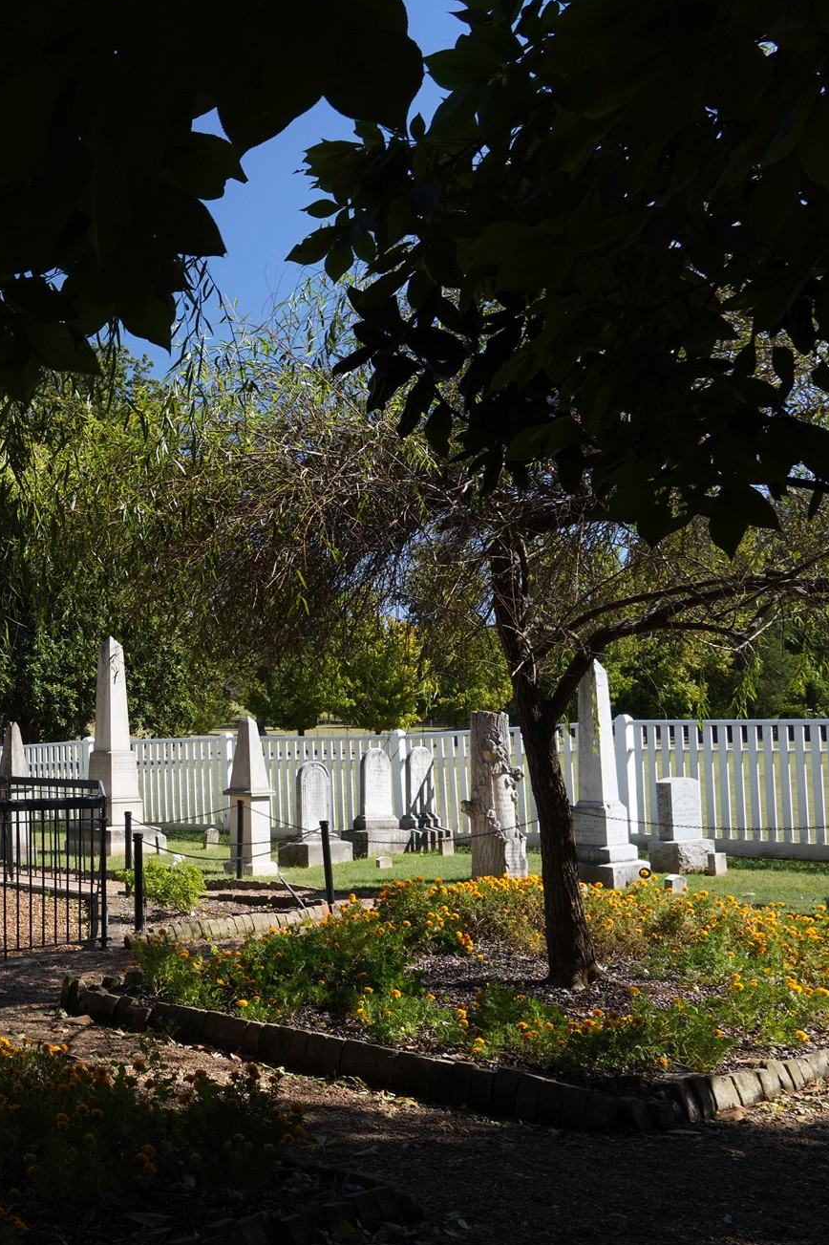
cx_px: -124
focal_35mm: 43
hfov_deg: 27.9
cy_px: 627
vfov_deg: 45.4
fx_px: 1486
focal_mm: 28
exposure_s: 1/100
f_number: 14
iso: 800
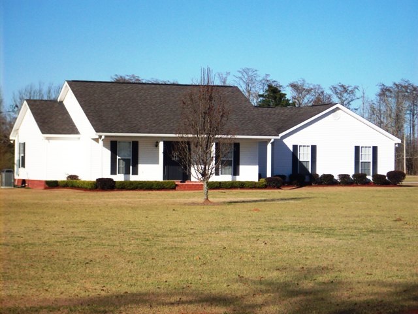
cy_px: 157
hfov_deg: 17.7
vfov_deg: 13.3
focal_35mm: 111
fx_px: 1340
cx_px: 209
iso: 80
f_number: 10.4
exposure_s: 1/199
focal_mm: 18.6
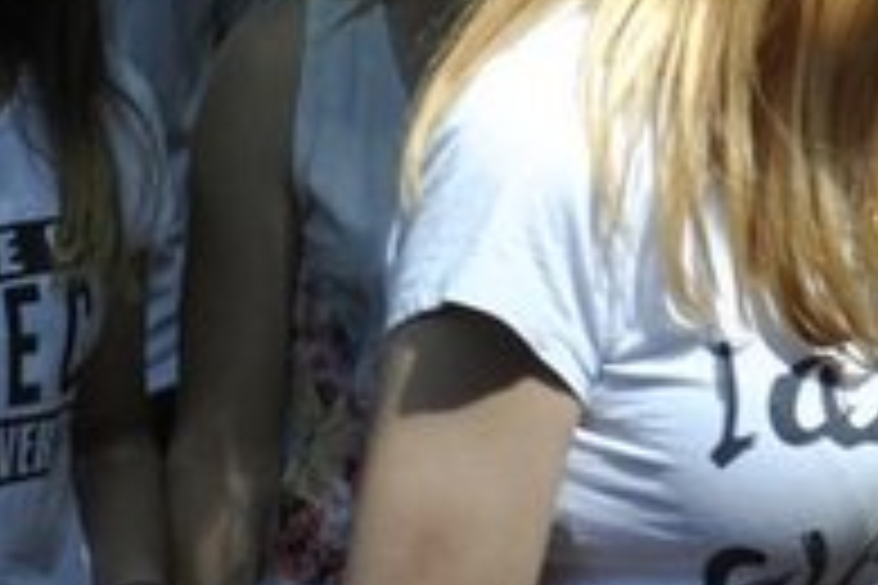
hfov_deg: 7.3
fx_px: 6723
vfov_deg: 5.0
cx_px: 1454
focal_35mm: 276
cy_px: -22
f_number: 4
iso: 200
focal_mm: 55
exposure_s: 1/640
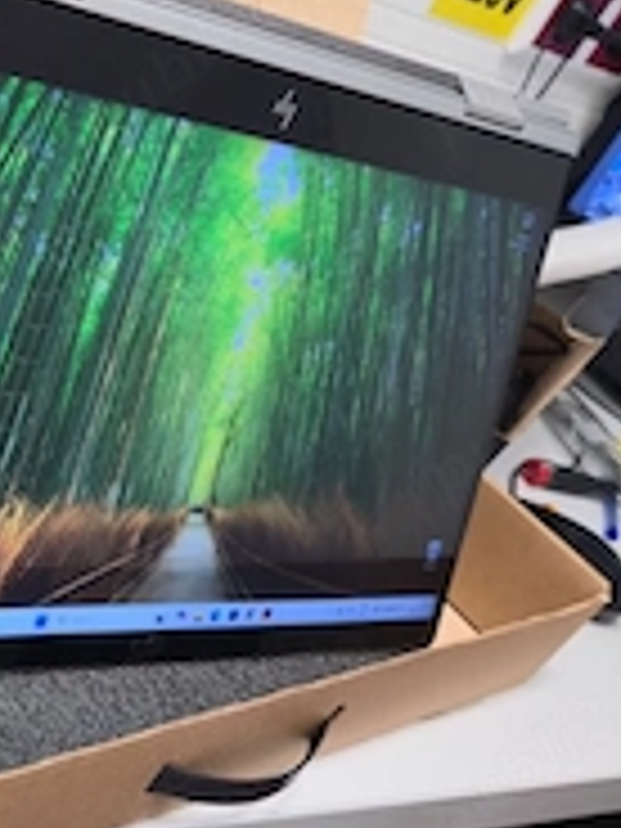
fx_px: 1196
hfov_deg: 27.1
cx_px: -36
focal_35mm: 50
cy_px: 441
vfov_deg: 38.2
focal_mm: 6.3
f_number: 1.7
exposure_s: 1/50
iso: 100
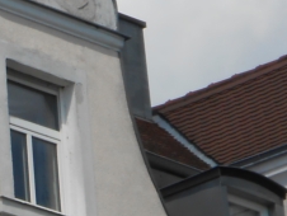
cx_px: -239
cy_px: -36
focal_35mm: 411
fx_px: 3411
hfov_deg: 4.8
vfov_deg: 3.6
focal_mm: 16.5
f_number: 4.6
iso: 80
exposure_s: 1/1000
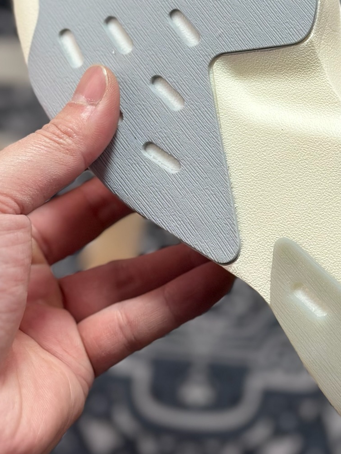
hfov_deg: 14.9
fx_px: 1287
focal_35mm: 98
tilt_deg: -57.7
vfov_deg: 19.9
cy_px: 115
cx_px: 303
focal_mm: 6.86
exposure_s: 1/1339
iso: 80
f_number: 1.78
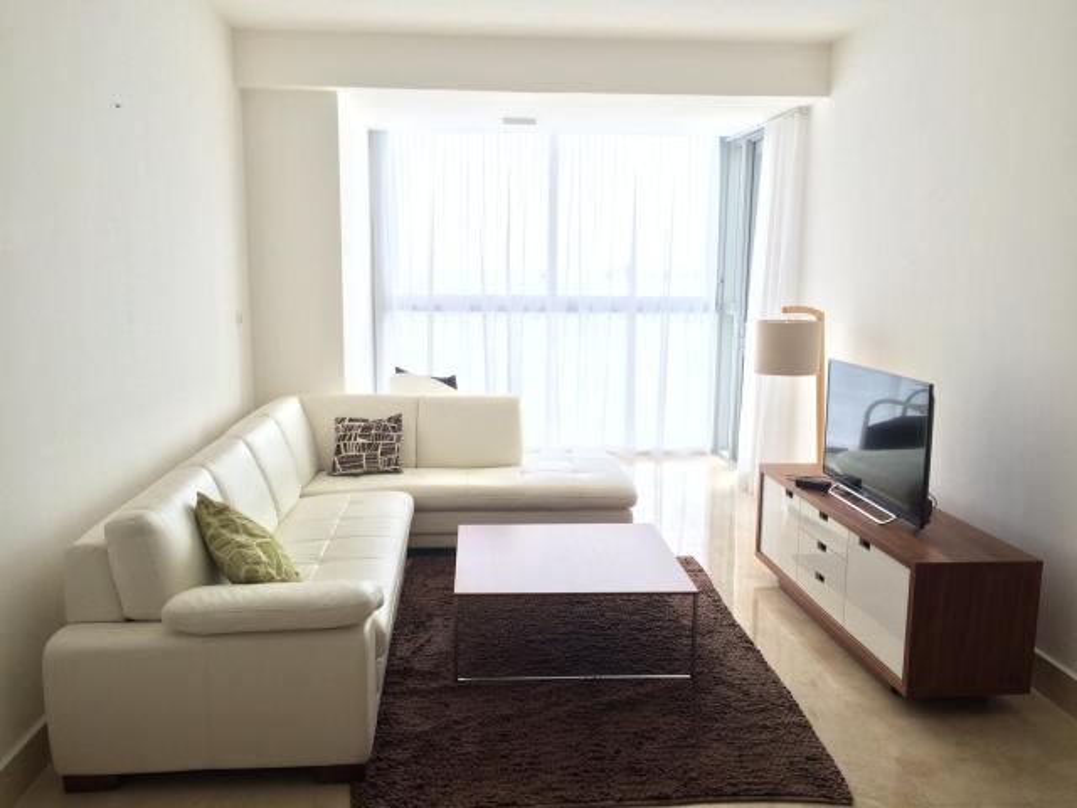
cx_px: 538
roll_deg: -0.8
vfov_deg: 48.2
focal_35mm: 29
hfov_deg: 61.7
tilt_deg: -10.2
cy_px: 404
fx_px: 902
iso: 50
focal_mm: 4.15
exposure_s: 1/60
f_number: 2.2
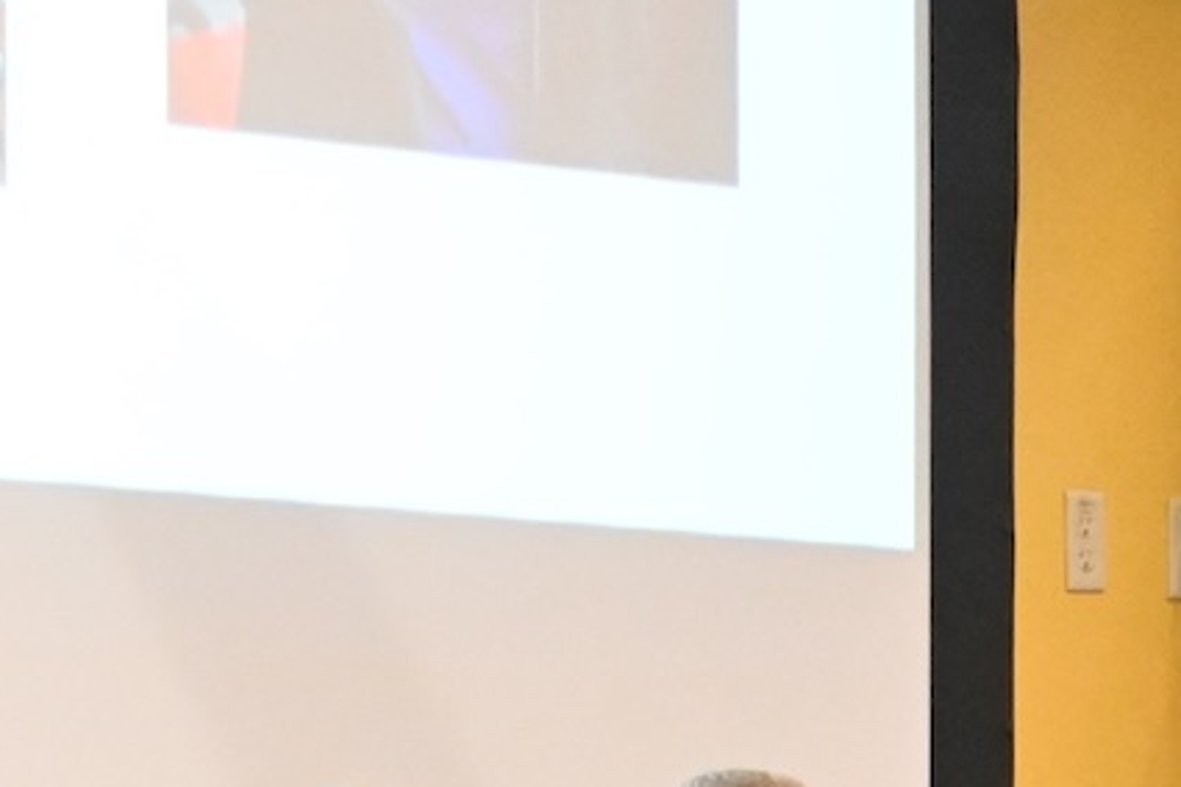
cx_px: 6
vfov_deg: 3.8
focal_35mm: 353
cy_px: 1684
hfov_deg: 5.8
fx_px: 11575
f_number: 6.3
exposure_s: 1/60
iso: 5600
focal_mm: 50
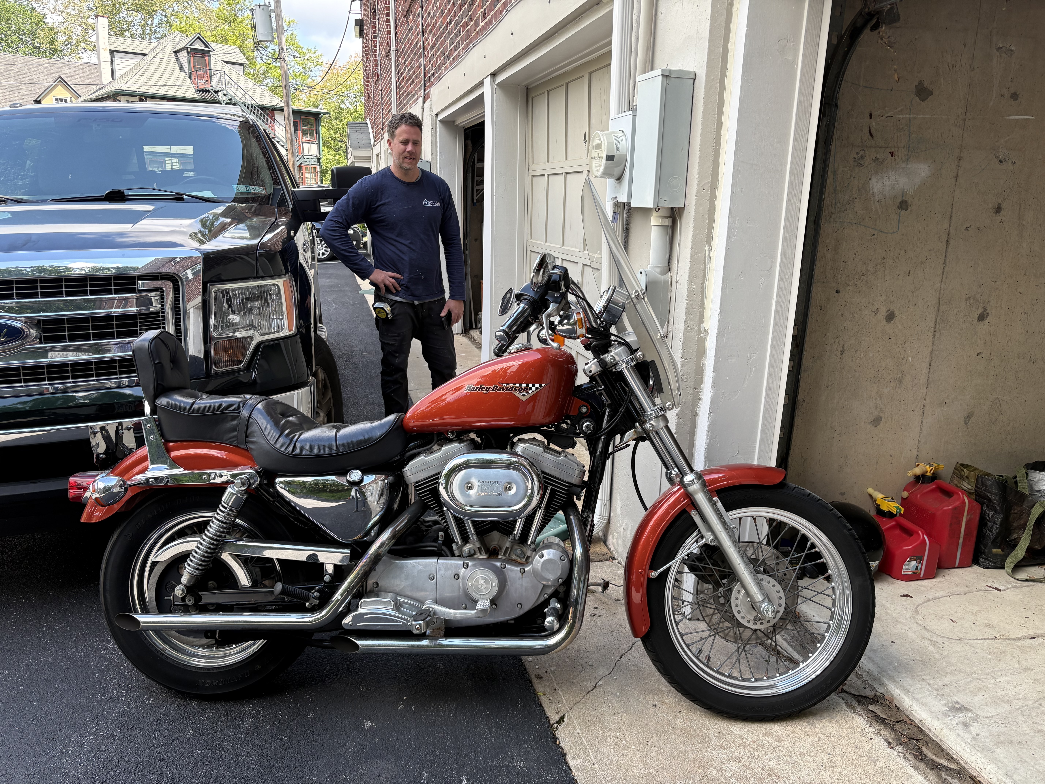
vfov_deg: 53.1
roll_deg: -1.0
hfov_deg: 67.3
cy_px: 392
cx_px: 522
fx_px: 785
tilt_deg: -12.8
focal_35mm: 26
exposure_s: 1/422
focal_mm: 5.96
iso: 50
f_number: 1.6
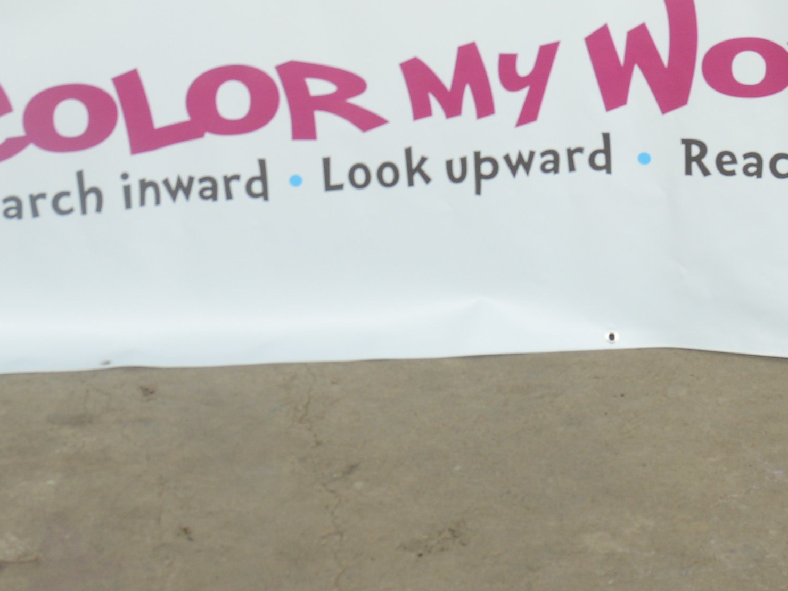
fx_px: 2367
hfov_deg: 18.9
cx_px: 339
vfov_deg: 13.3
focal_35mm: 104
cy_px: -327
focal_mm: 29
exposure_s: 1/160
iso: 500
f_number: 7.1
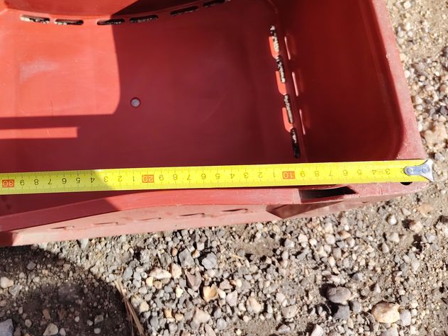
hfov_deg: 47.8
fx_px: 492
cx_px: 134
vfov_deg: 37.2
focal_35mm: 38
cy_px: 105
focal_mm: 5.25
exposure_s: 1/899
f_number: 1.75
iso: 100
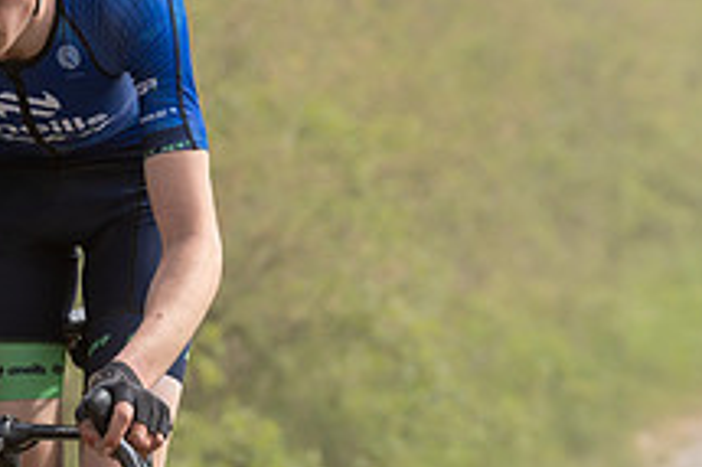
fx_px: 8690
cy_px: 158
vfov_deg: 3.1
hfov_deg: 4.6
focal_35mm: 446
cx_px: -29
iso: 250
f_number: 5
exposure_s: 1/1000
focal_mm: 165
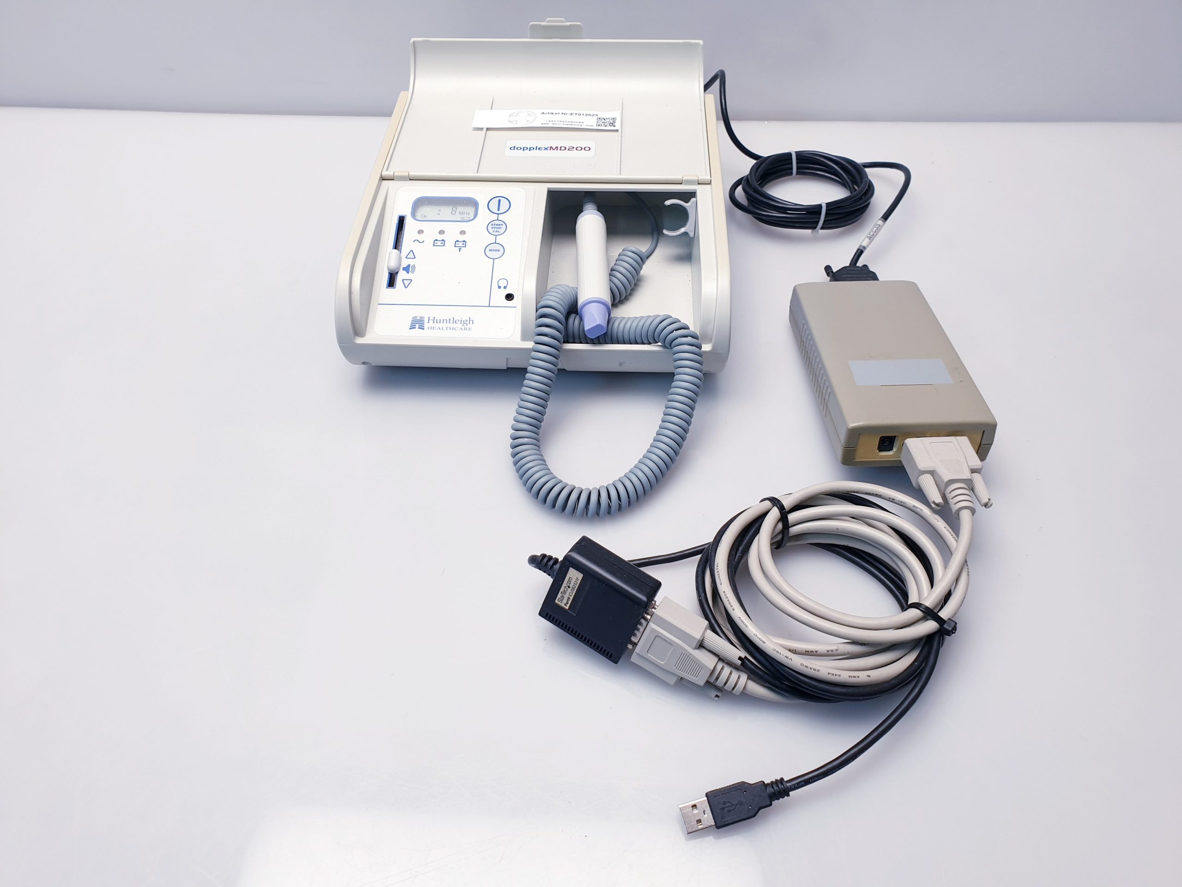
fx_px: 888
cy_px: 444
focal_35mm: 26
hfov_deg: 67.3
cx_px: 591
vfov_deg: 53.1
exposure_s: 1/50
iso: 50
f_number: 2.4
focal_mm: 4.3
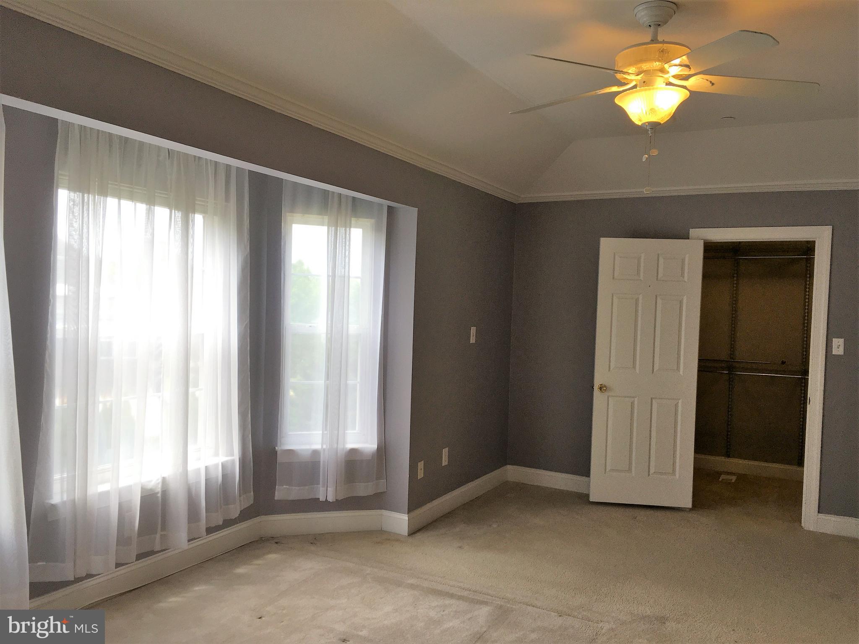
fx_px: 720
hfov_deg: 61.7
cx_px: 430
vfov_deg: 48.2
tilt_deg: -3.4
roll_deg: -1.1
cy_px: 322
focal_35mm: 29
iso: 25
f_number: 2.2
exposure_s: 1/120
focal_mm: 4.15
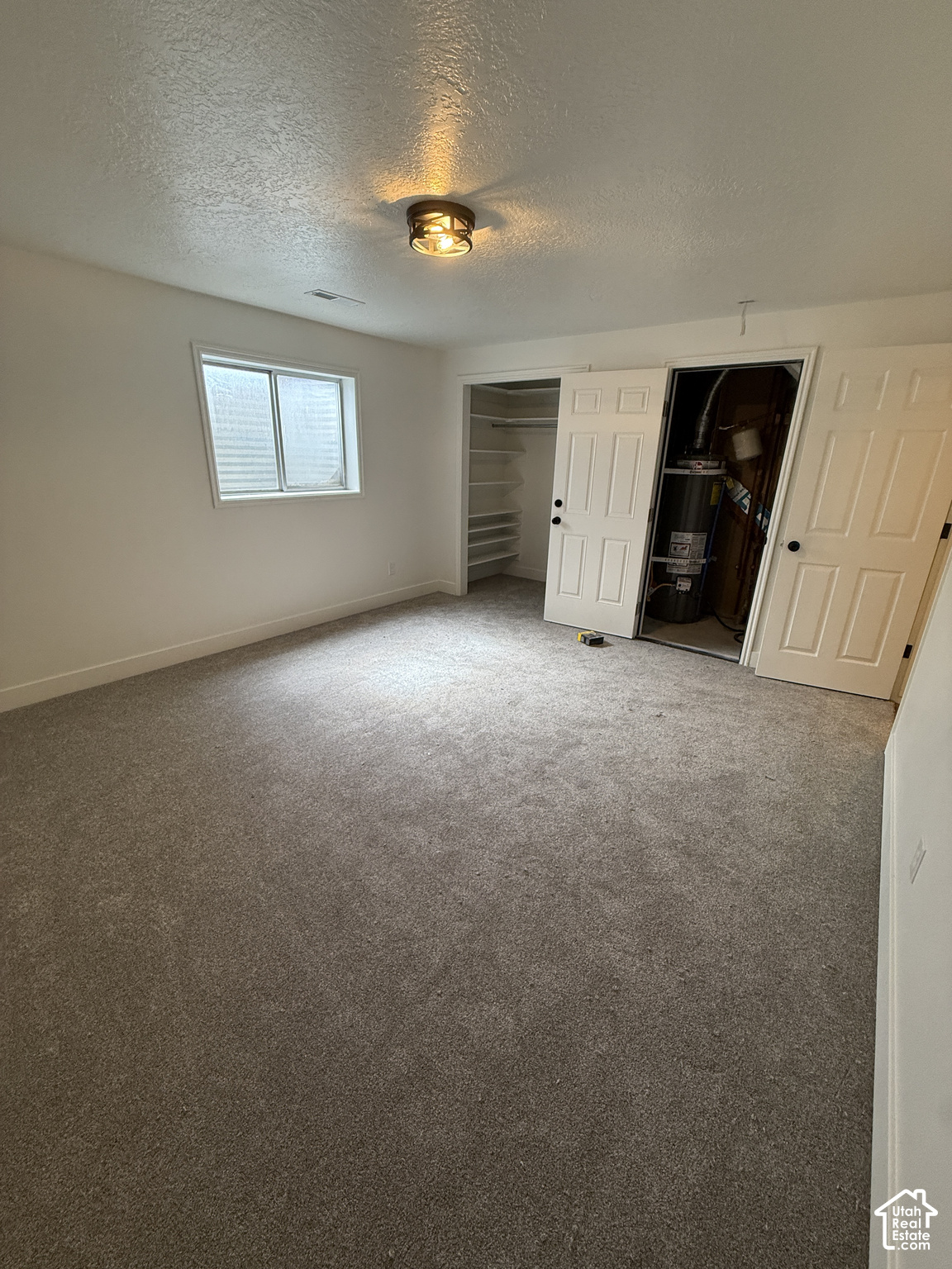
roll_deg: -1.7
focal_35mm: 14
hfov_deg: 85.7
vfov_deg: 102.1
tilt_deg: -19.0
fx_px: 513
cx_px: 476
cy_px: 634
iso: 250
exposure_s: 1/120
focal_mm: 2.22
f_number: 2.2
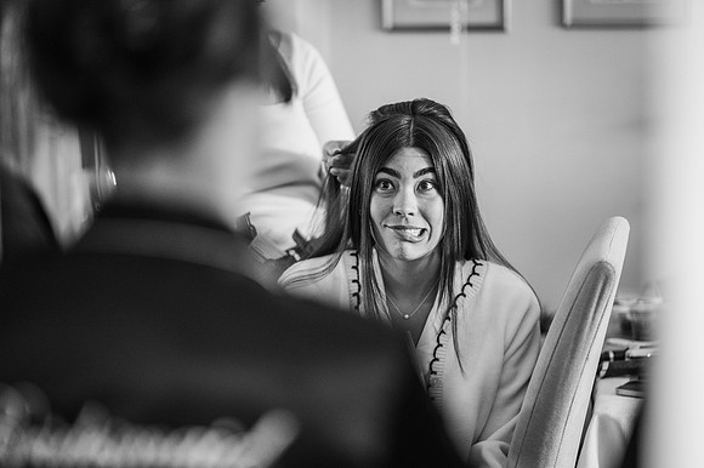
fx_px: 1661
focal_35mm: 85
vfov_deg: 16.1
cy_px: 234
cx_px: 352
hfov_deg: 23.9
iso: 1100
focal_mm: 85
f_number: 1.8
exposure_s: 1/200
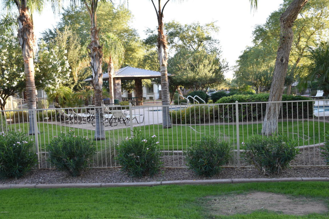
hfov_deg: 47.9
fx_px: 370
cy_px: 110
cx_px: 164
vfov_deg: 33.0
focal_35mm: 40
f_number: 6.3
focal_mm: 27
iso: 400
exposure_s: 1/160
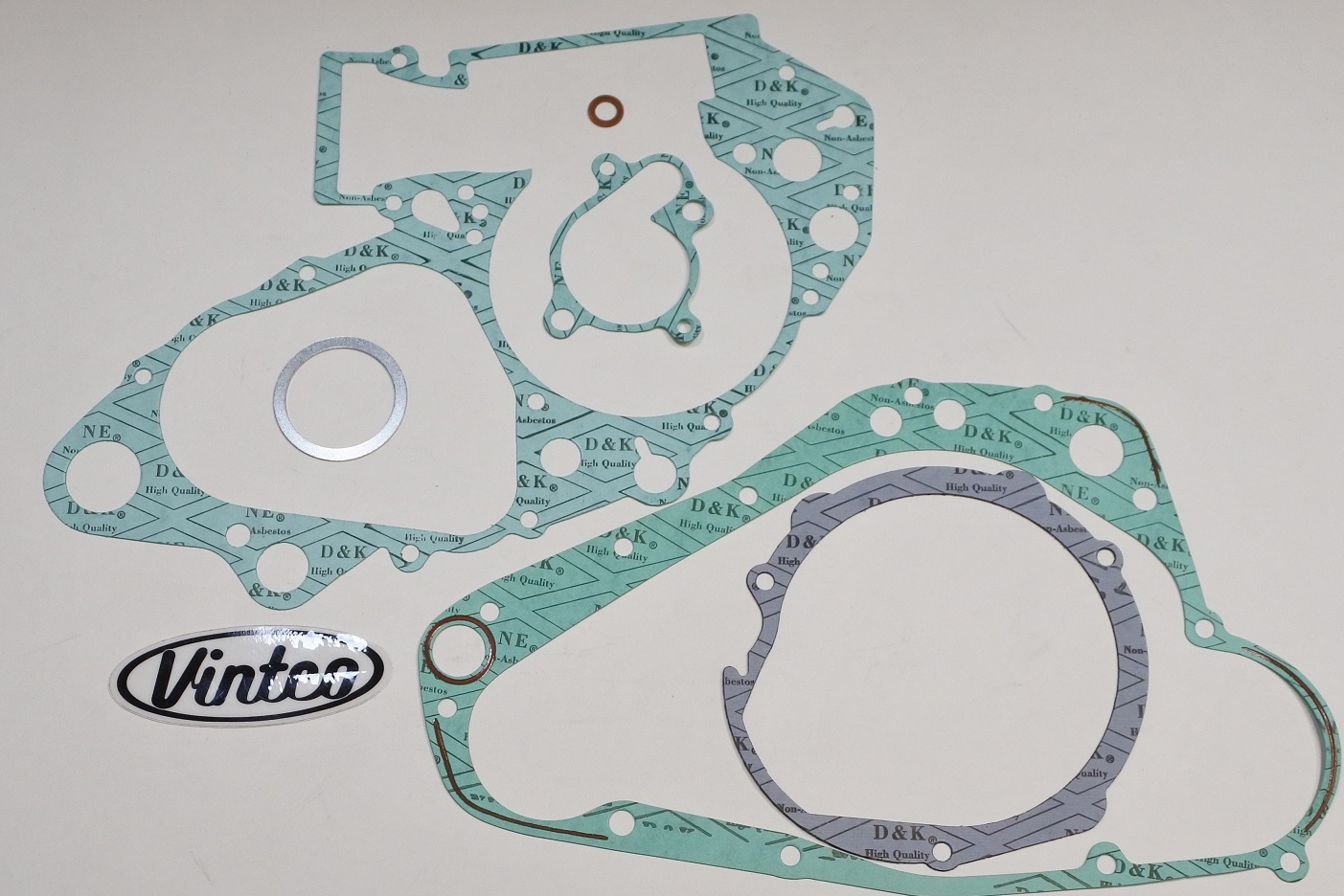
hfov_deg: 55.8
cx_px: 680
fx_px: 1270
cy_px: 457
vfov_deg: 38.9
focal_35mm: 34
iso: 500
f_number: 3.8
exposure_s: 1/125
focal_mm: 12.3
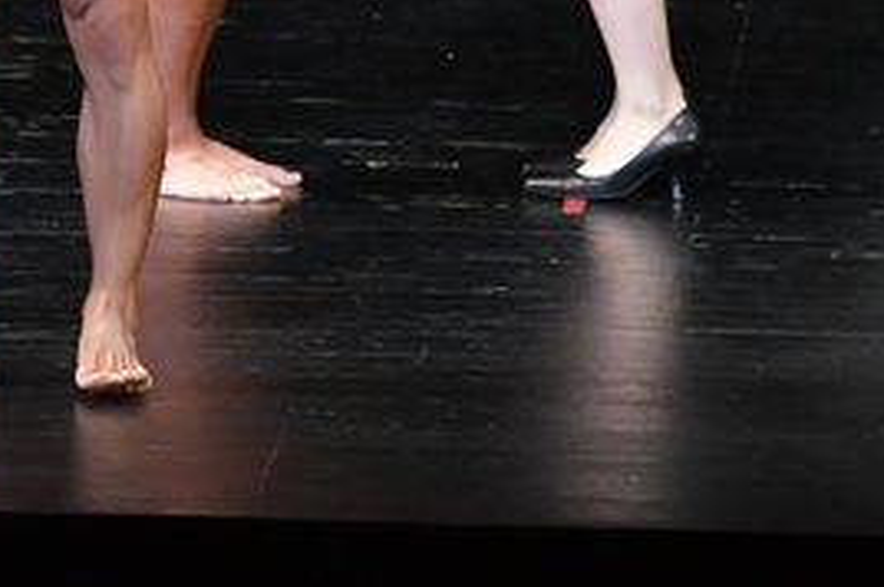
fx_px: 18100
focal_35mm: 738
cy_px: -162
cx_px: -81
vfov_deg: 1.9
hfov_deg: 2.8
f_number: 5.6
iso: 3200
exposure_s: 1/400
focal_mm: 170
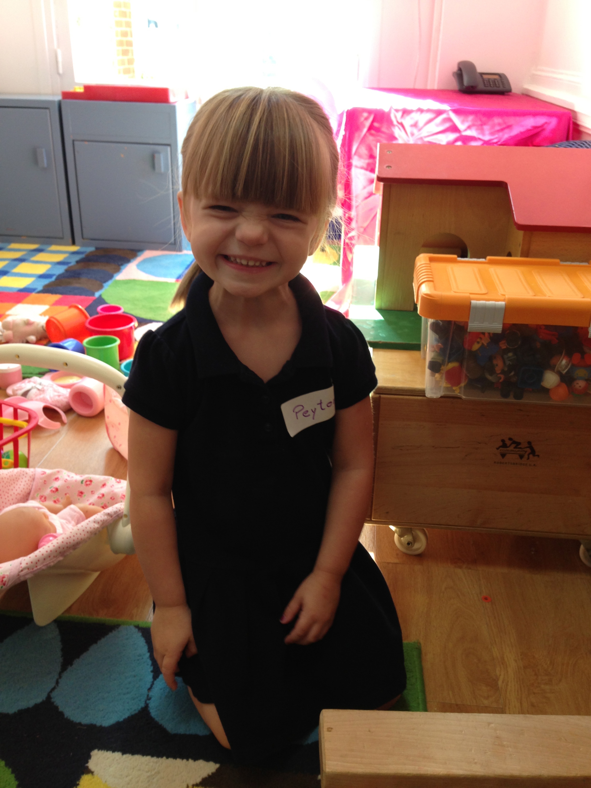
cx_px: 296
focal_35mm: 33
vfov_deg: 55.4
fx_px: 751
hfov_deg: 42.9
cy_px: 394
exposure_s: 1/30
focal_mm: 4.13
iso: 50
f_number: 2.4
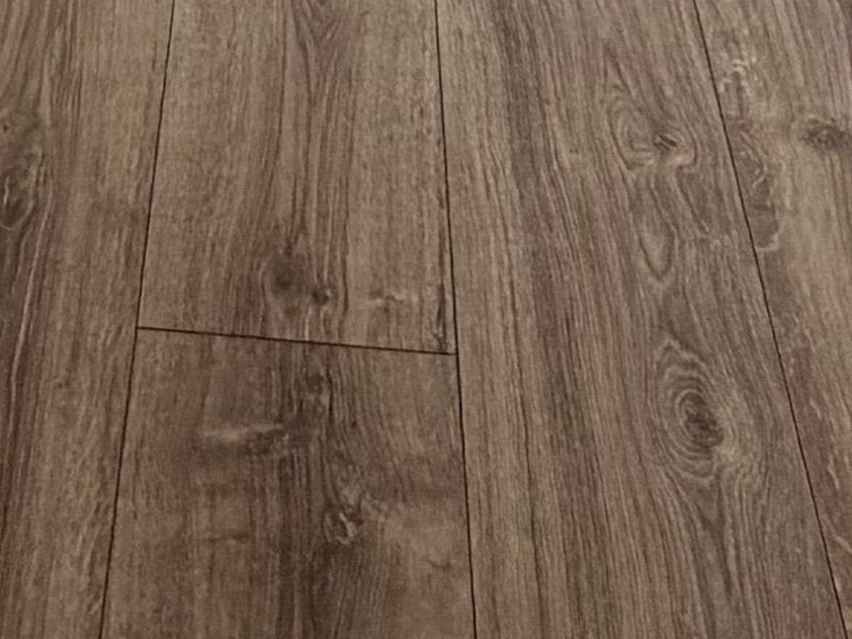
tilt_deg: -7.0
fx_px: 2338
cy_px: -1218
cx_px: 188
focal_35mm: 95
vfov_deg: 10.9
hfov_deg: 20.5
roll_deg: -1.7
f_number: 2.2
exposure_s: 1/127
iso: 40
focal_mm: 2.22
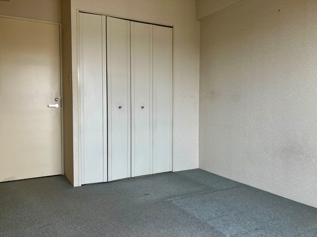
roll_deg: +0.3
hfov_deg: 63.4
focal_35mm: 28
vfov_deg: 49.7
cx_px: 158
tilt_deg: -3.0
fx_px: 256
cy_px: 118
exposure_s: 1/121
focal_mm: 3.99
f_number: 1.8
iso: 32
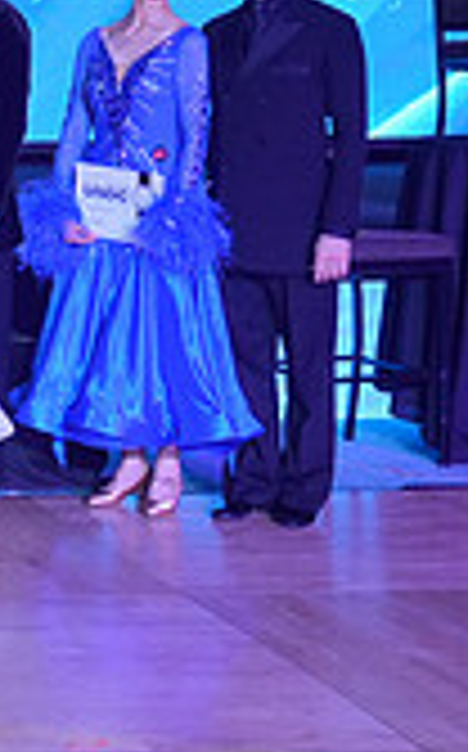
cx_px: -698
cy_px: 110
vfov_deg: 18.7
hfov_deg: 10.2
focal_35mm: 110
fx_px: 2251
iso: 2000
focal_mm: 31
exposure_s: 1/200
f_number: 7.1
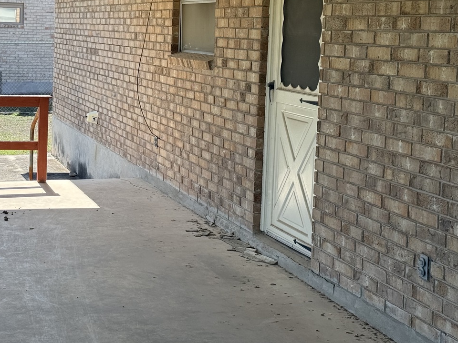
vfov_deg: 20.4
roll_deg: -1.6
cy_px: 129
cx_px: 148
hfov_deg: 26.9
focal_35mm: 72
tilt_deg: -6.3
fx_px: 953
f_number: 1.78
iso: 100
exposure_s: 1/1353
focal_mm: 6.76
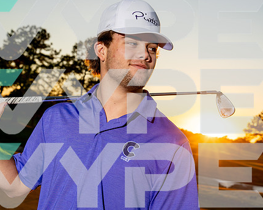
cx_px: 115
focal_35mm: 62
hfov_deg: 30.5
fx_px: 483
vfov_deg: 24.6
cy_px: 102
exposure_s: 1/250
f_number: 7.1
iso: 160
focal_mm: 49
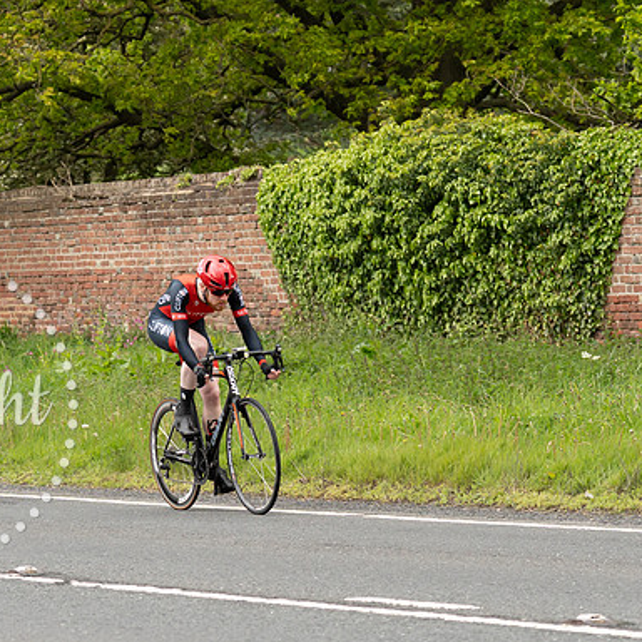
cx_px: 215
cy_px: 292
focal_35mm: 187
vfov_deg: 9.4
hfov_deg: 9.3
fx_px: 3924
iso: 500
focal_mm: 70
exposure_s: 1/1000
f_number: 3.5
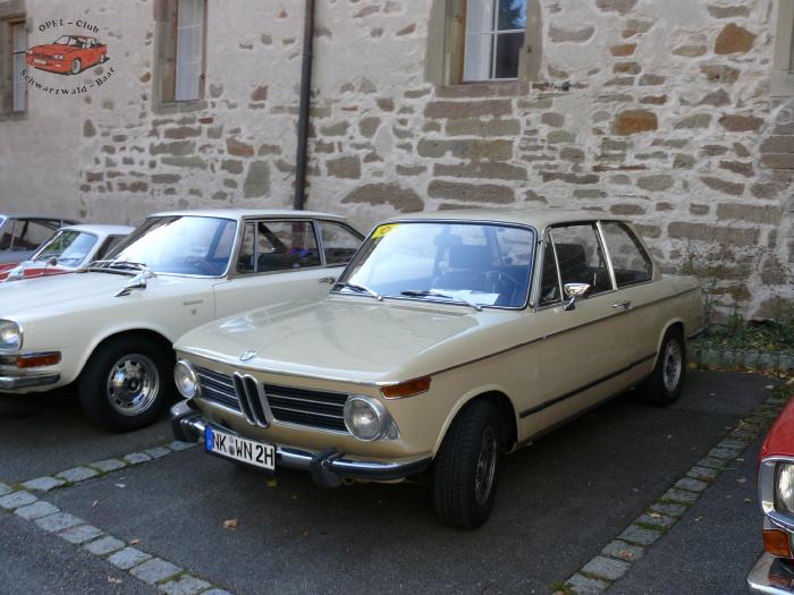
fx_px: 803
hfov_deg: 52.6
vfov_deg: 40.7
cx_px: 397
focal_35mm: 35
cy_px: 298
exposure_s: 1/160
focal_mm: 7.4
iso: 100
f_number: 4
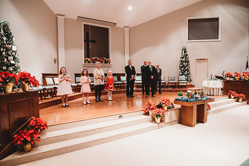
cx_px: 124
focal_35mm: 24
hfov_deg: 73.7
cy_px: 83
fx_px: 166
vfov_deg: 53.2
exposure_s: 1/125
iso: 2000
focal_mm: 24
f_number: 4
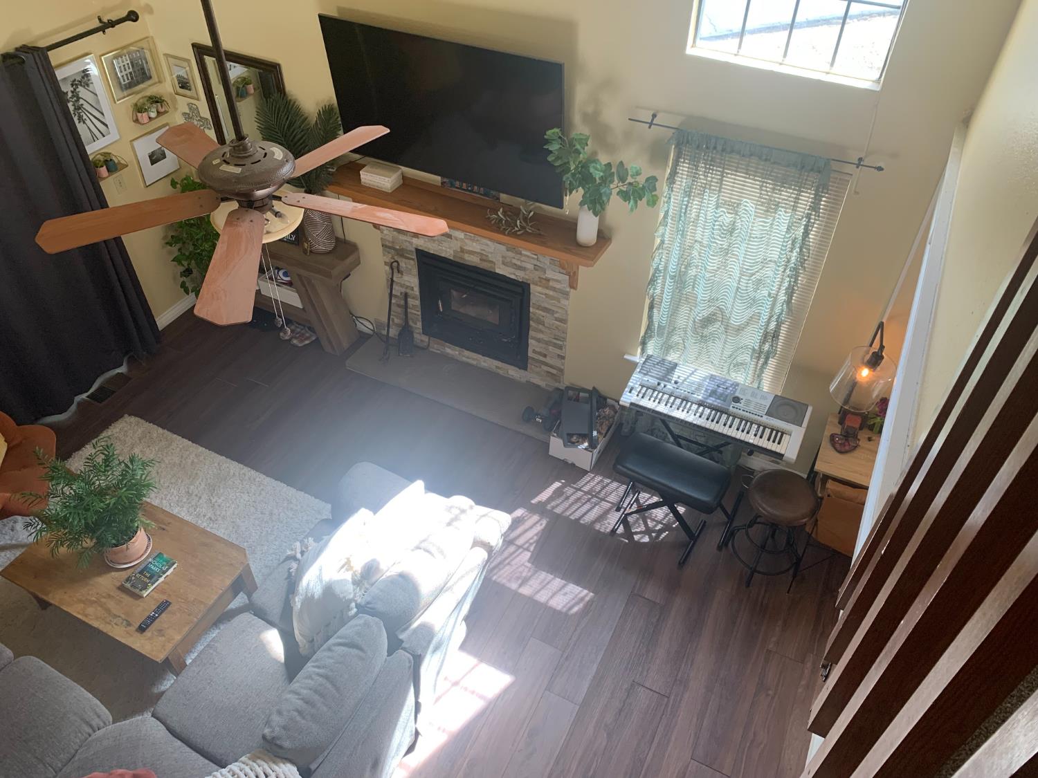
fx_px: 780
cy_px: 389
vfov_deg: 53.1
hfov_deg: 67.3
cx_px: 519
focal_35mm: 26
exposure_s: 1/121
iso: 80
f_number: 1.8
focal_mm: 4.25
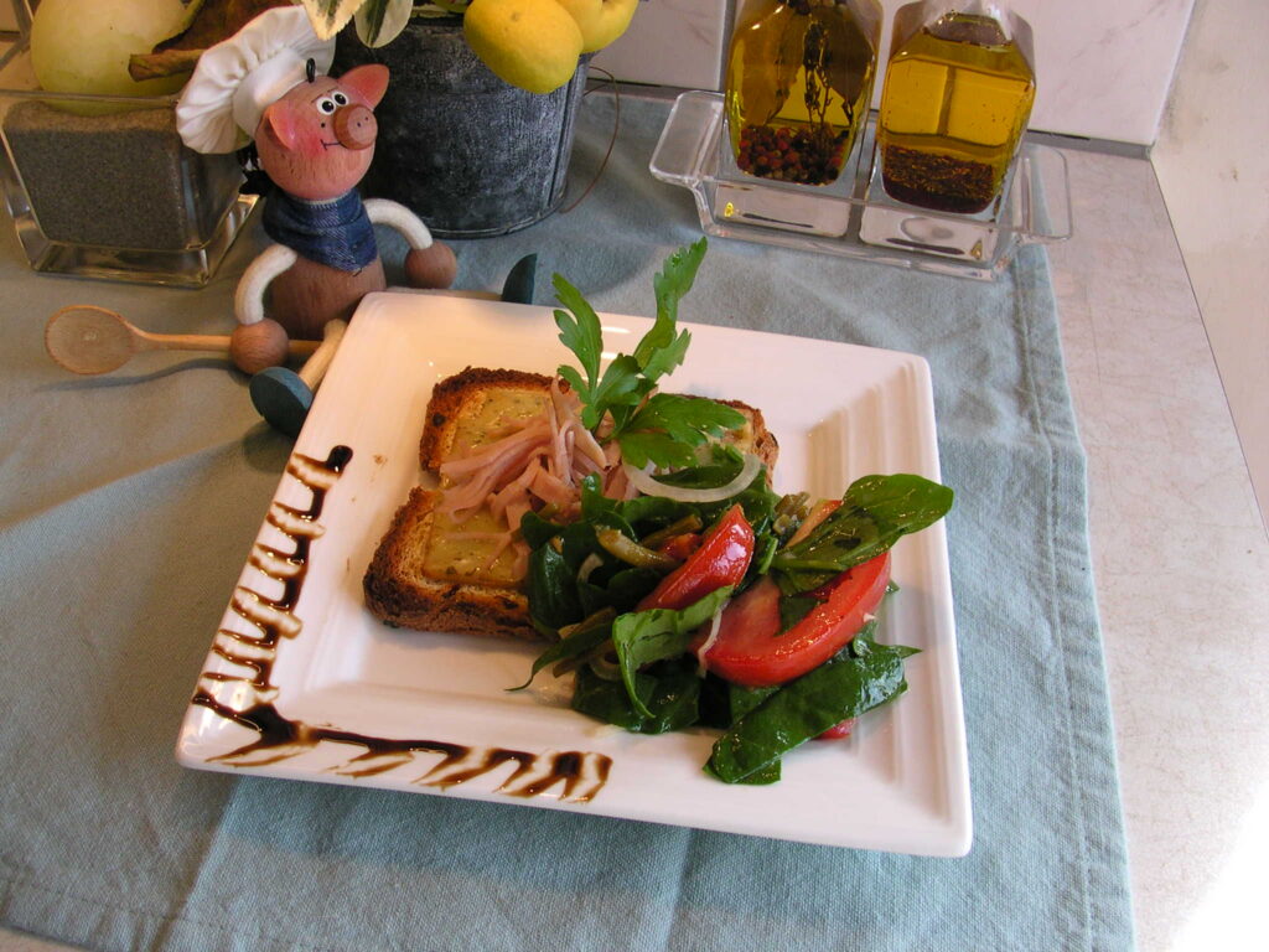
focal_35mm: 37
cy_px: 476
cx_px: 634
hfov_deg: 50.1
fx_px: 1356
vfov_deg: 38.7
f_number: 2.7
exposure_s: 1/88.2
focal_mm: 5.6
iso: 100
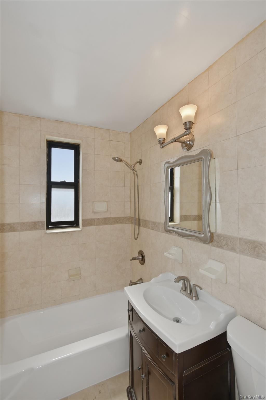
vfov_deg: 100.4
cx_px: 133
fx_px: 166
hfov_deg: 77.3
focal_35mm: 15
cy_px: 200
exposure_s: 1/125
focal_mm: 10
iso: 100
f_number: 5.6
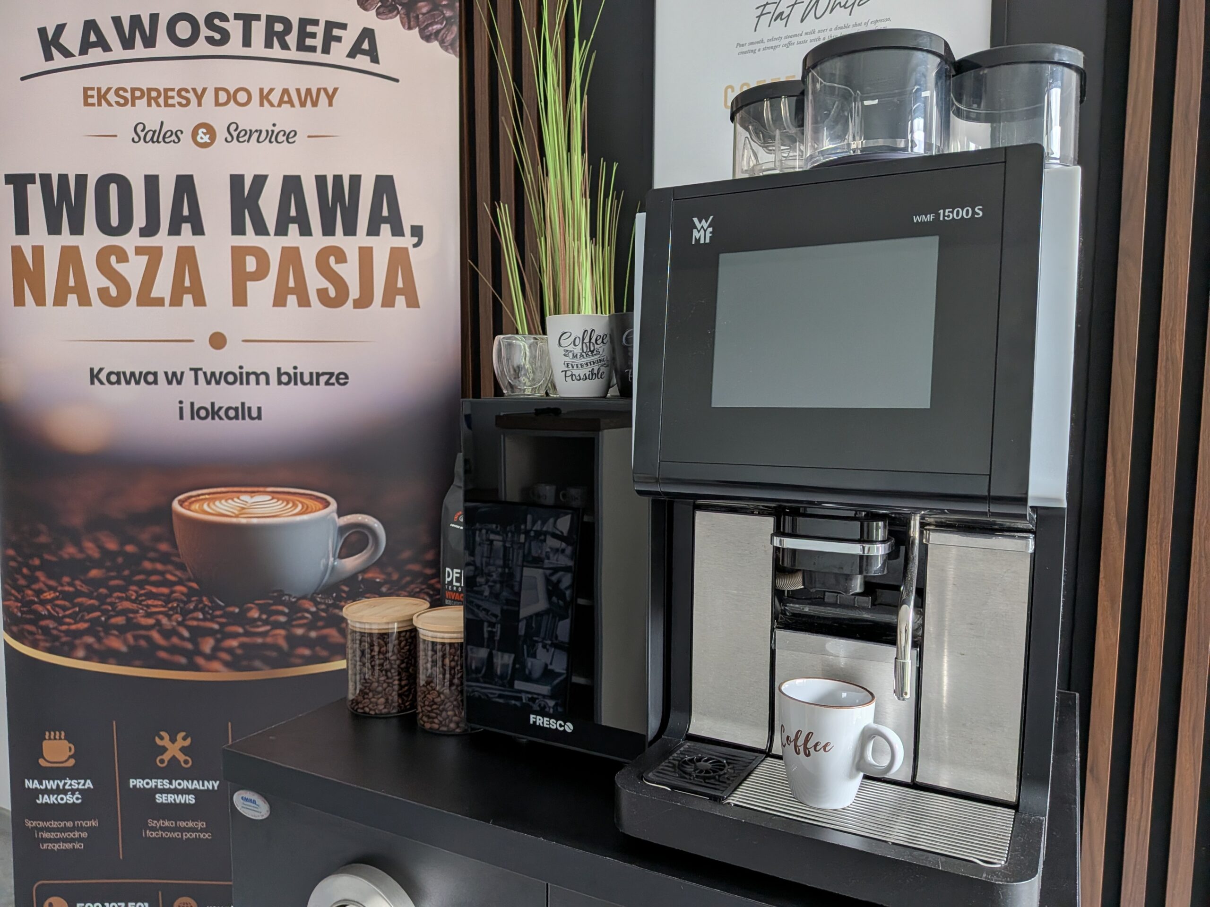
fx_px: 839
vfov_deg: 56.8
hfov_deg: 71.6
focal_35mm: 24
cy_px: 454
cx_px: 605
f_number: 1.7
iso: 33
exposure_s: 1/88.9
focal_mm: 4.53
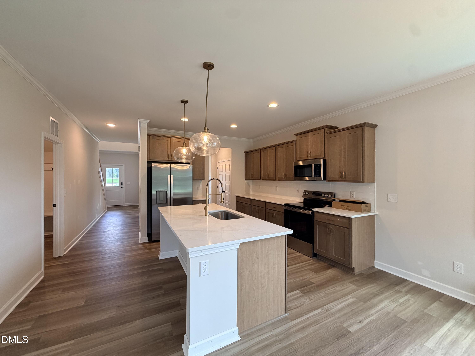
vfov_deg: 85.7
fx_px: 192
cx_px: 238
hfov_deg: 102.1
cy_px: 178
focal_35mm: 14
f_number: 2.2
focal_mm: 2.22
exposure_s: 1/120
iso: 200
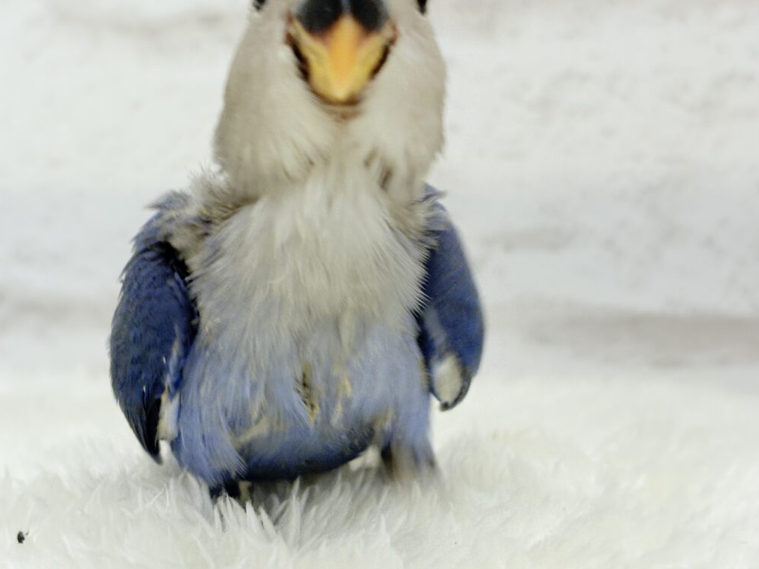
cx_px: 359
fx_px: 1360
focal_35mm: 62
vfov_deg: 23.6
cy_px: 235
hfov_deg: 31.2
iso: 80
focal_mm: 5.96
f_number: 1.6
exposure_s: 1/100
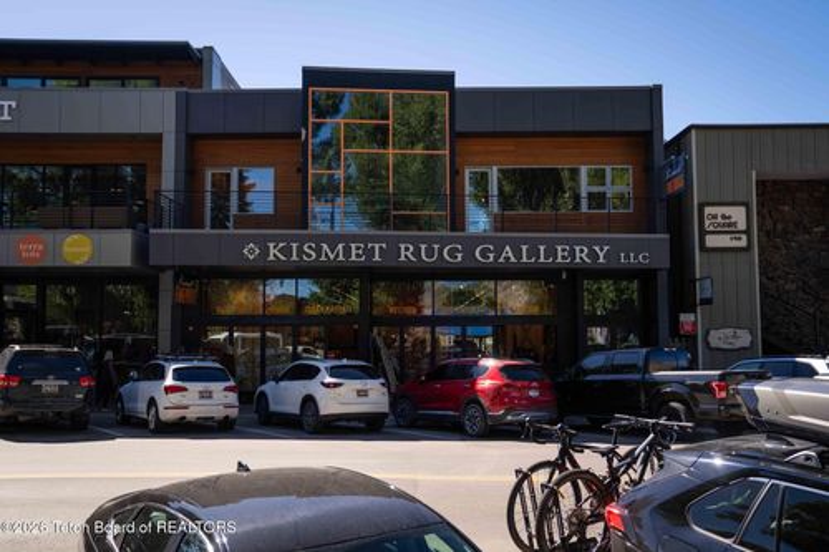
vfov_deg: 38.9
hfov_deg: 55.8
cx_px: 414
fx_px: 783
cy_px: 276
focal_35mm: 34
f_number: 4.5
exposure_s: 1/400
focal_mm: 34
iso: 100
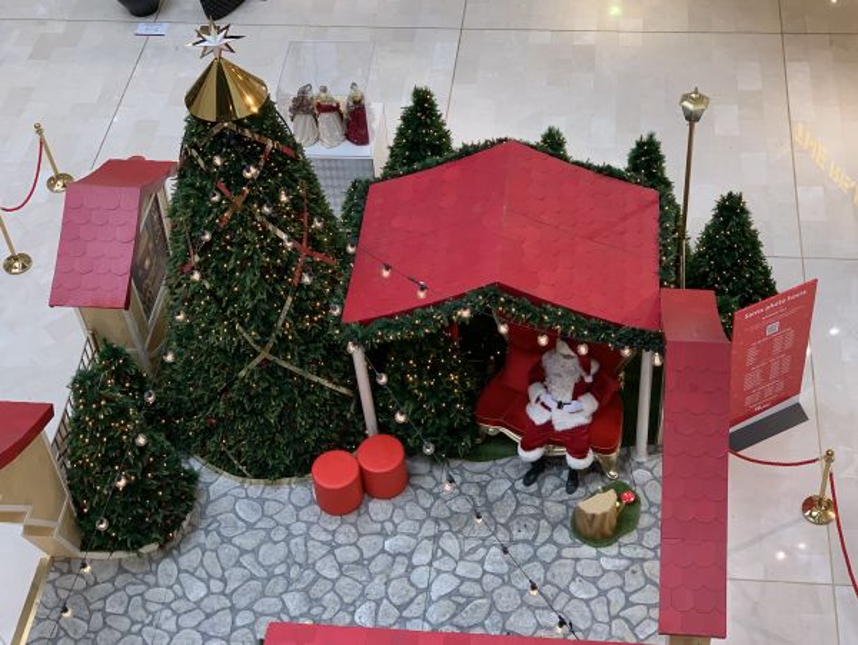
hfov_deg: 36.8
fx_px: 1290
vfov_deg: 28.1
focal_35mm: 52
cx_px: 429
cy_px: 322
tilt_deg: -45.5
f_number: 2.4
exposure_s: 1/122
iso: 125
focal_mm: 6
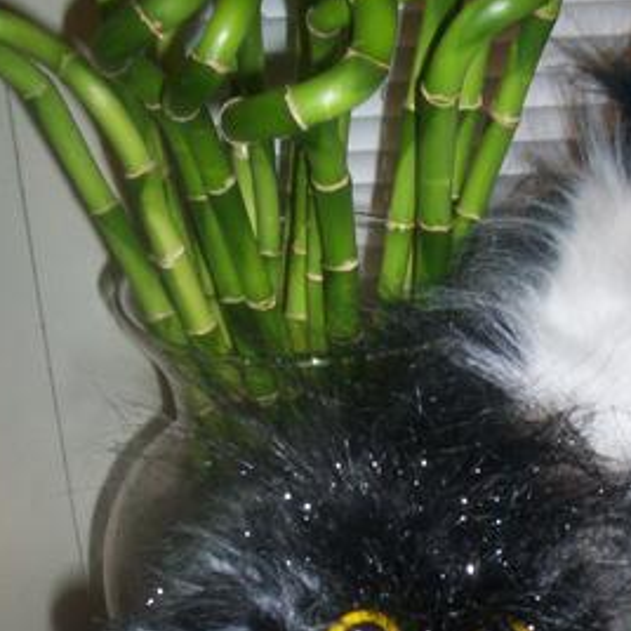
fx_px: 1567
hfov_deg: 22.7
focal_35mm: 76
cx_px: 426
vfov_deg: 22.3
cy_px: 537
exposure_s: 1/64
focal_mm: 5.9
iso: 140
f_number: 4.5
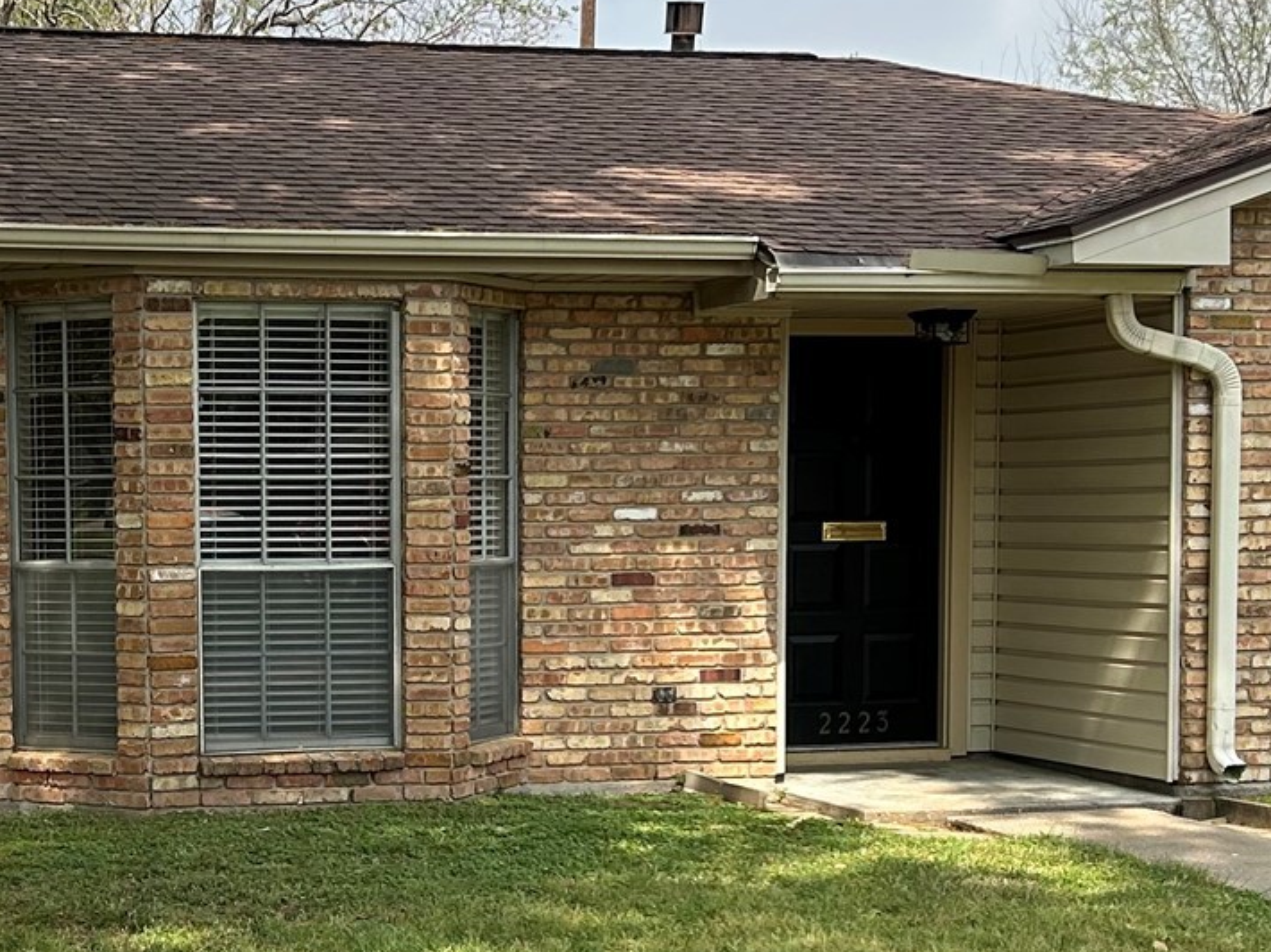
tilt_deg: -3.6
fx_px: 2753
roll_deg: +0.5
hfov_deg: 25.7
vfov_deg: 19.5
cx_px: 326
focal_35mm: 75
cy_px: 691
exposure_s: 1/2632
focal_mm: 5.7
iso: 50
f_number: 1.5
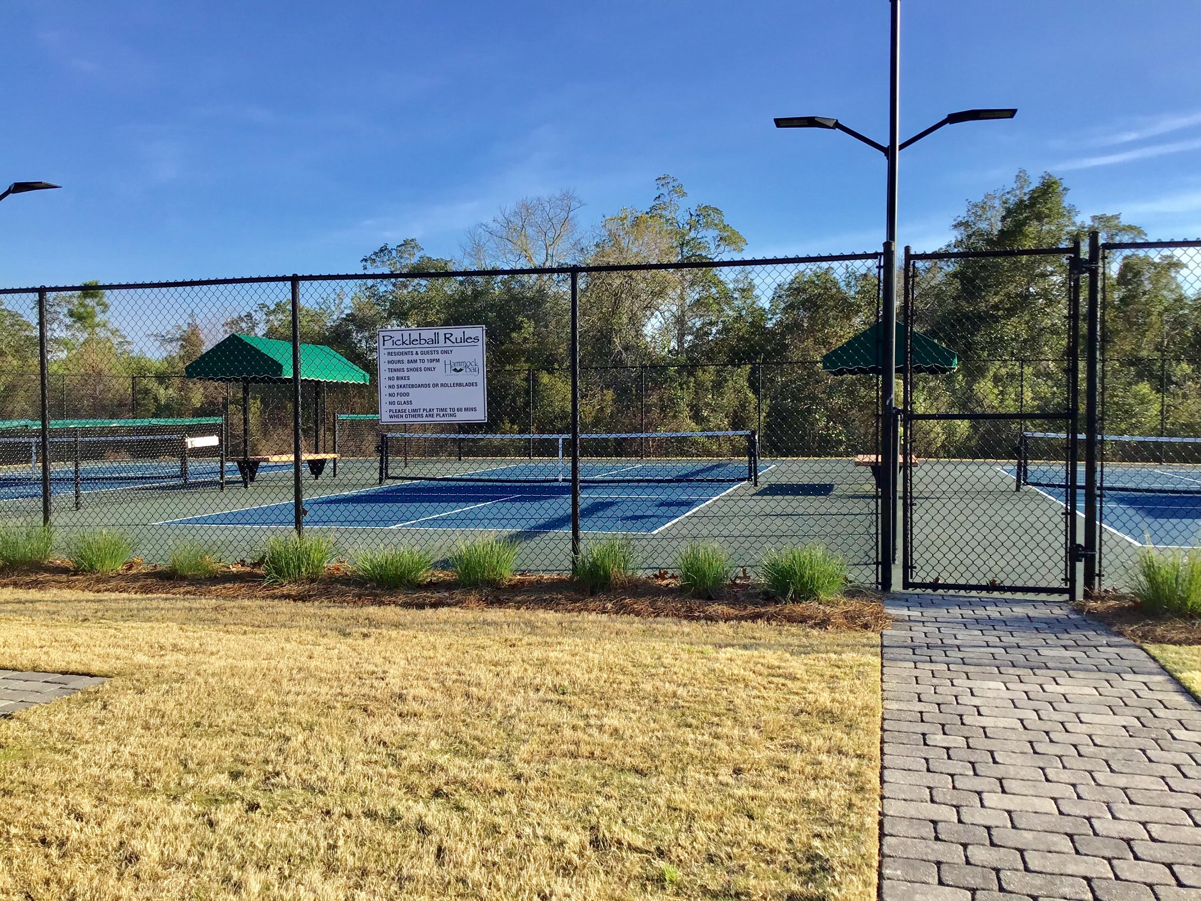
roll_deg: +0.0
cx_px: 600
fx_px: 1076
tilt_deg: -4.4
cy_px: 450
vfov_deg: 45.4
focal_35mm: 31
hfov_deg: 58.4
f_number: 2.4
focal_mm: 3.3
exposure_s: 1/769
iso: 25
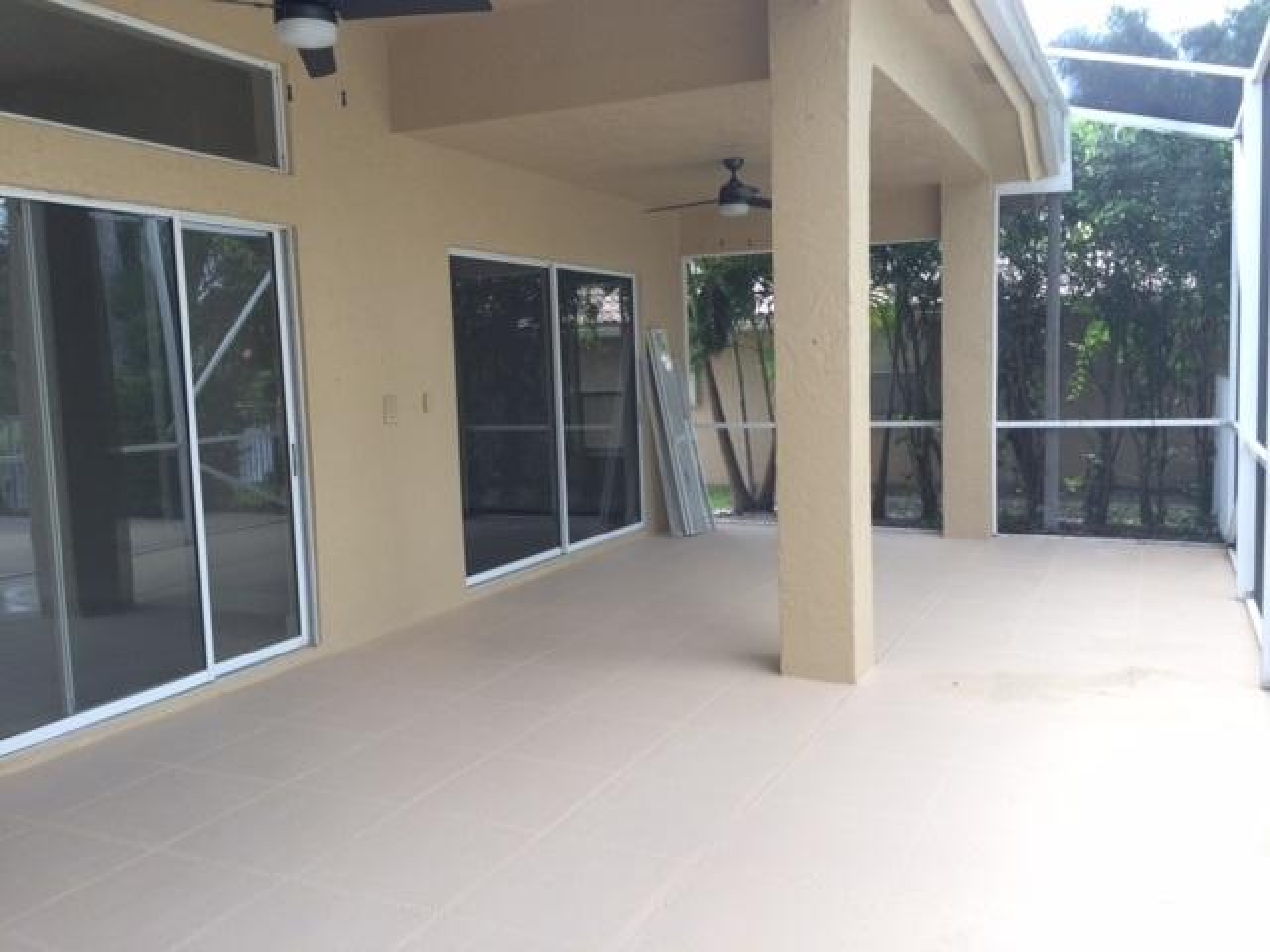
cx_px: 635
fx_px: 1101
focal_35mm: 30
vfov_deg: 46.8
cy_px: 476
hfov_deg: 60.0
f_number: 2.2
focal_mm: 4.12
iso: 40
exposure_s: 1/120
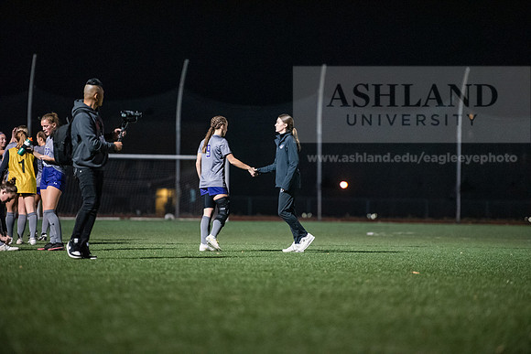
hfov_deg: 10.3
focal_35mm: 200
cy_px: 177
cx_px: 266
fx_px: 2951
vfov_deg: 6.9
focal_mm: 200
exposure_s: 1/1000
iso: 8000
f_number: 2.8
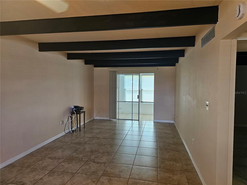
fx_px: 164
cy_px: 92
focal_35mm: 23
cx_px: 124
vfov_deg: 58.9
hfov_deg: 73.9
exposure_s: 1/120
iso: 250
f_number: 1.7
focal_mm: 6.3
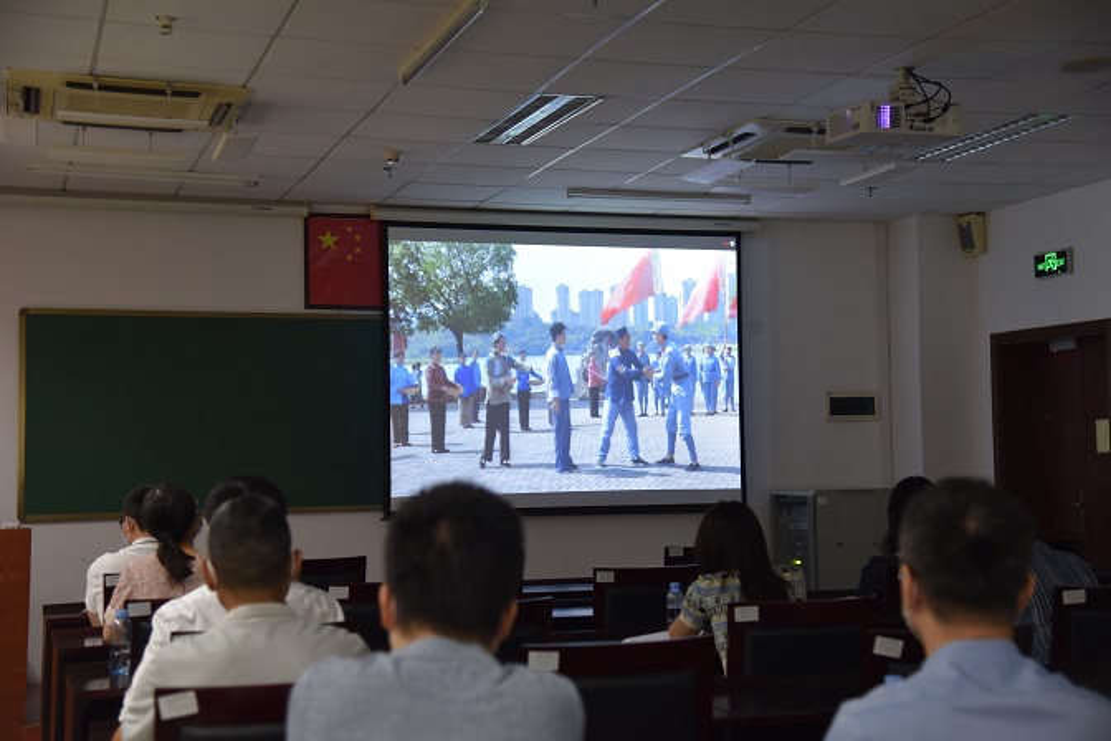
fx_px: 1605
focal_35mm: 52
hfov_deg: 38.2
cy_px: 370
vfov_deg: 26.0
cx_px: 556
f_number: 4
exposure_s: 1/60
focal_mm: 52
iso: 1000
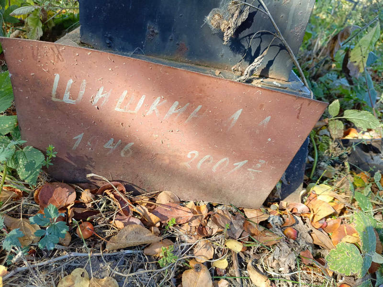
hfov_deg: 69.4
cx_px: 192
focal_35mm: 25
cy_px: 144
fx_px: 277
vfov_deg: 54.9
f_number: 1.69
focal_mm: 4.76
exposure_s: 1/100
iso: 135
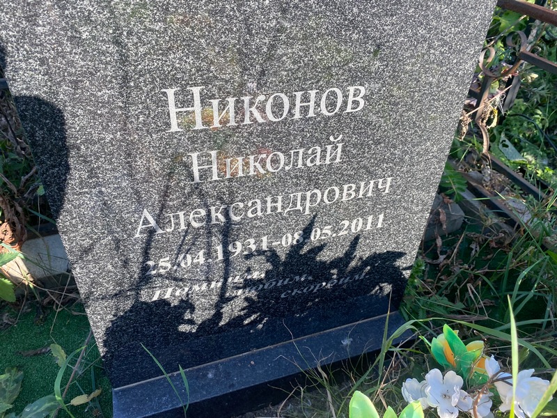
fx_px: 418
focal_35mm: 26
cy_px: 209
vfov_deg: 53.1
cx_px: 278
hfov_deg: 67.3
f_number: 1.8
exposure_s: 1/510
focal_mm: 4.25
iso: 32
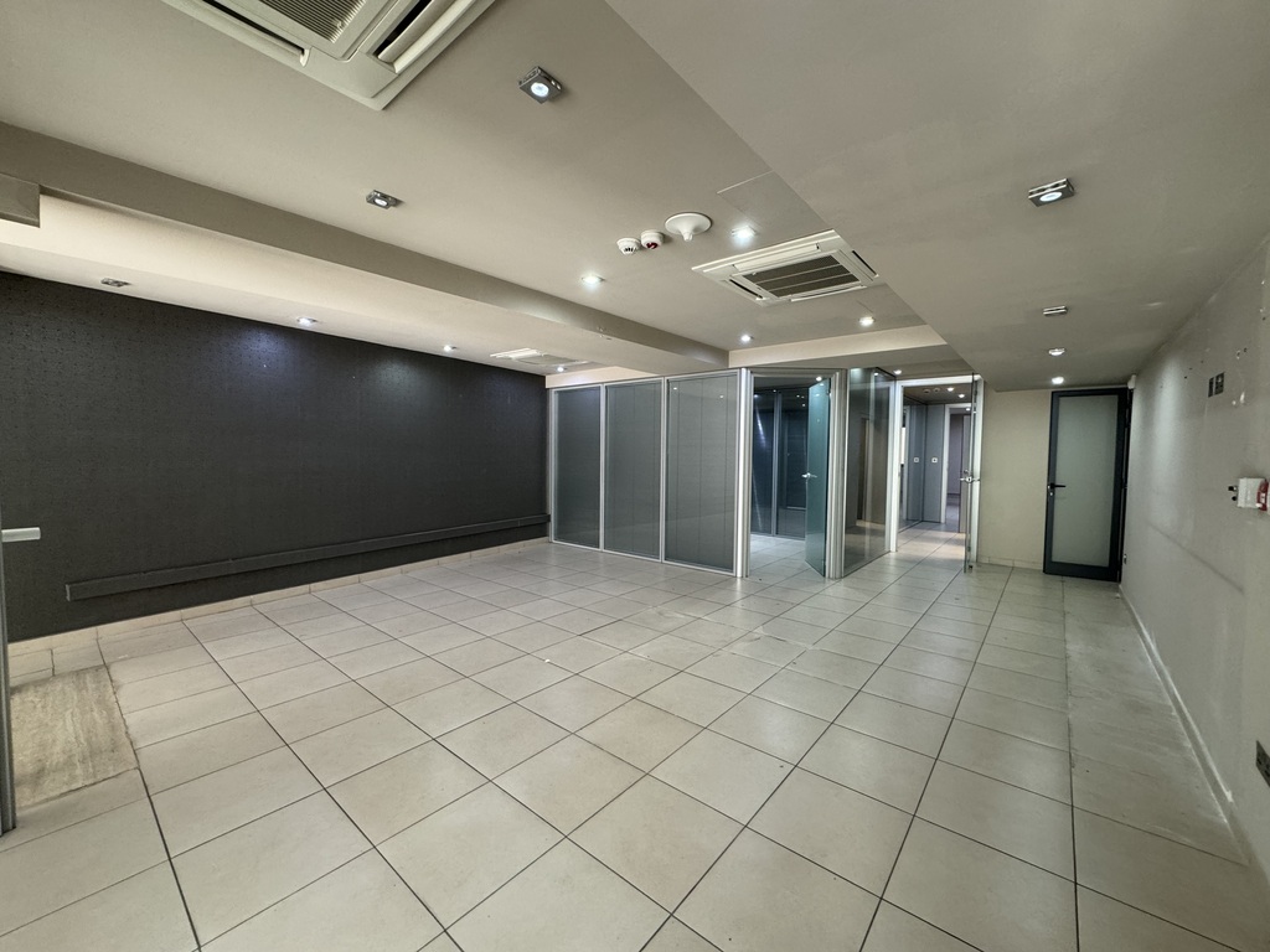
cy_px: 476
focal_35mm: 14
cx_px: 635
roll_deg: -1.7
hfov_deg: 102.1
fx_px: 514
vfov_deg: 85.7
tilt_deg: -2.5
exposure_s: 1/50
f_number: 2.2
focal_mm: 2.22
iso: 200
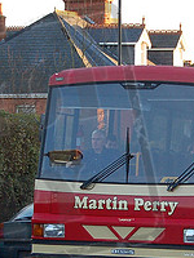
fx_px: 1435
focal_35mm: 192
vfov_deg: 10.3
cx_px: 151
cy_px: 203
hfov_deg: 7.7
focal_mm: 46
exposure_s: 1/250
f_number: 5.3
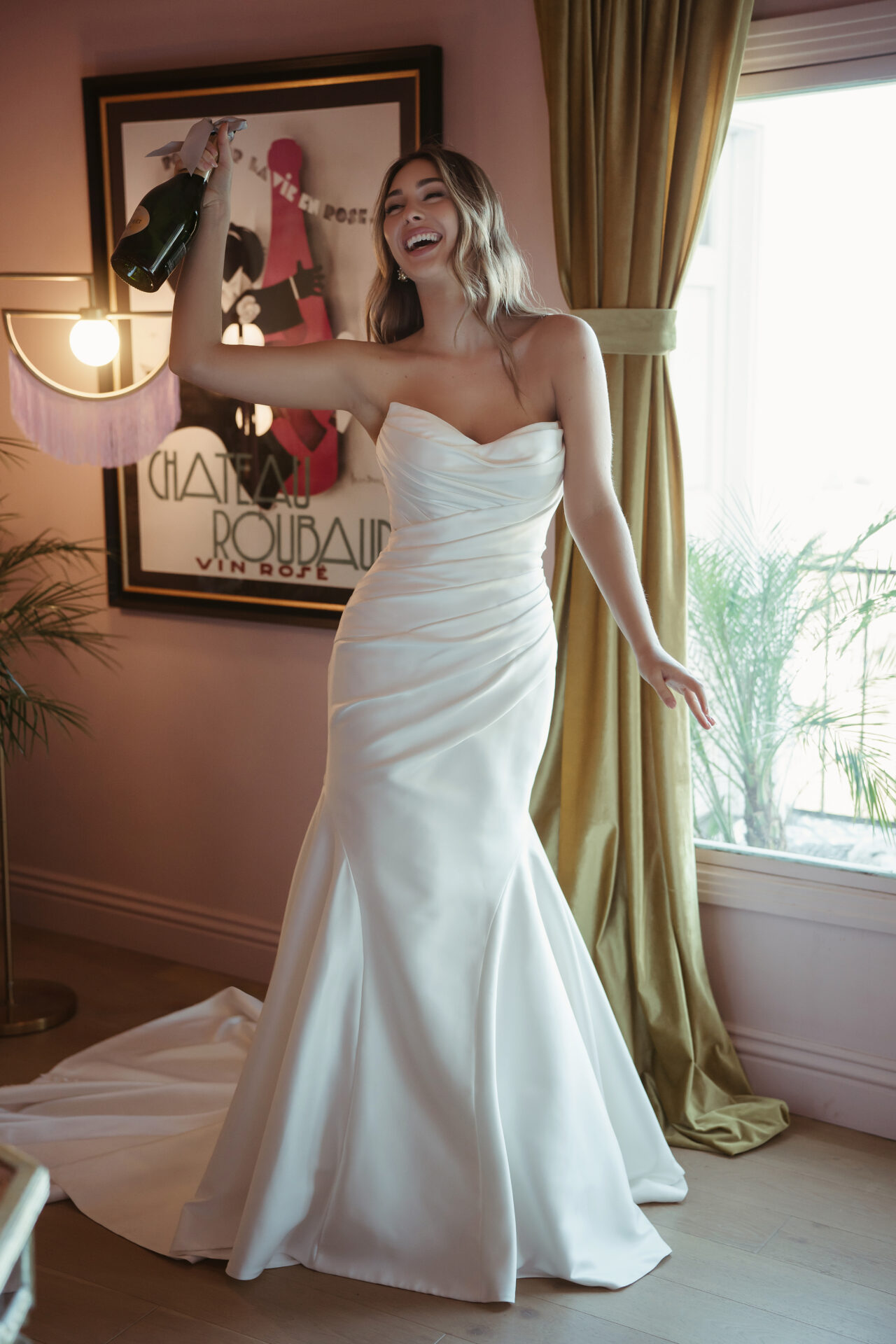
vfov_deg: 42.7
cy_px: 672
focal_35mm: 46
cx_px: 448
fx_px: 1717
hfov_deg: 29.2
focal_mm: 46
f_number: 2.5
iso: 1000
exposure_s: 1/320
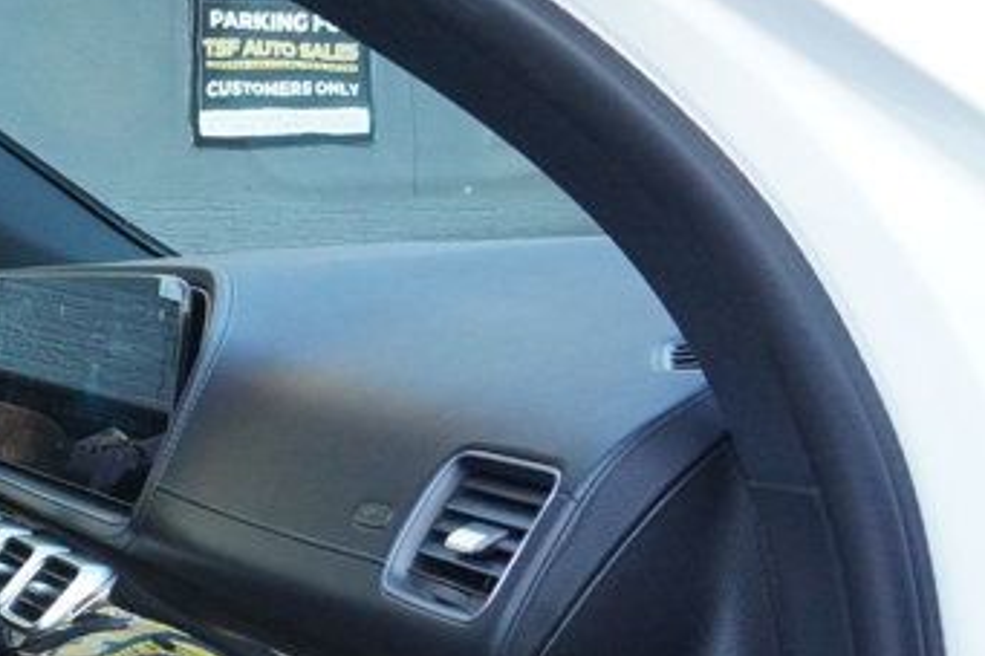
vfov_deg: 14.4
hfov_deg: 19.6
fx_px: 2584
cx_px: -350
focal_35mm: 94
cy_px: 400
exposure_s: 1/250
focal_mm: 21
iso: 3200
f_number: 9
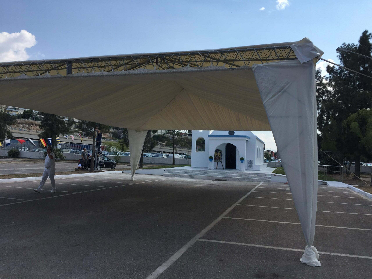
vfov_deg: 48.2
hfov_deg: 61.7
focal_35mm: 29
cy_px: 140
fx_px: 312
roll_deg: -3.0
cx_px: 186
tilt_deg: +2.4
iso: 32
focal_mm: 4.15
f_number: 2.2
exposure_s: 1/1582
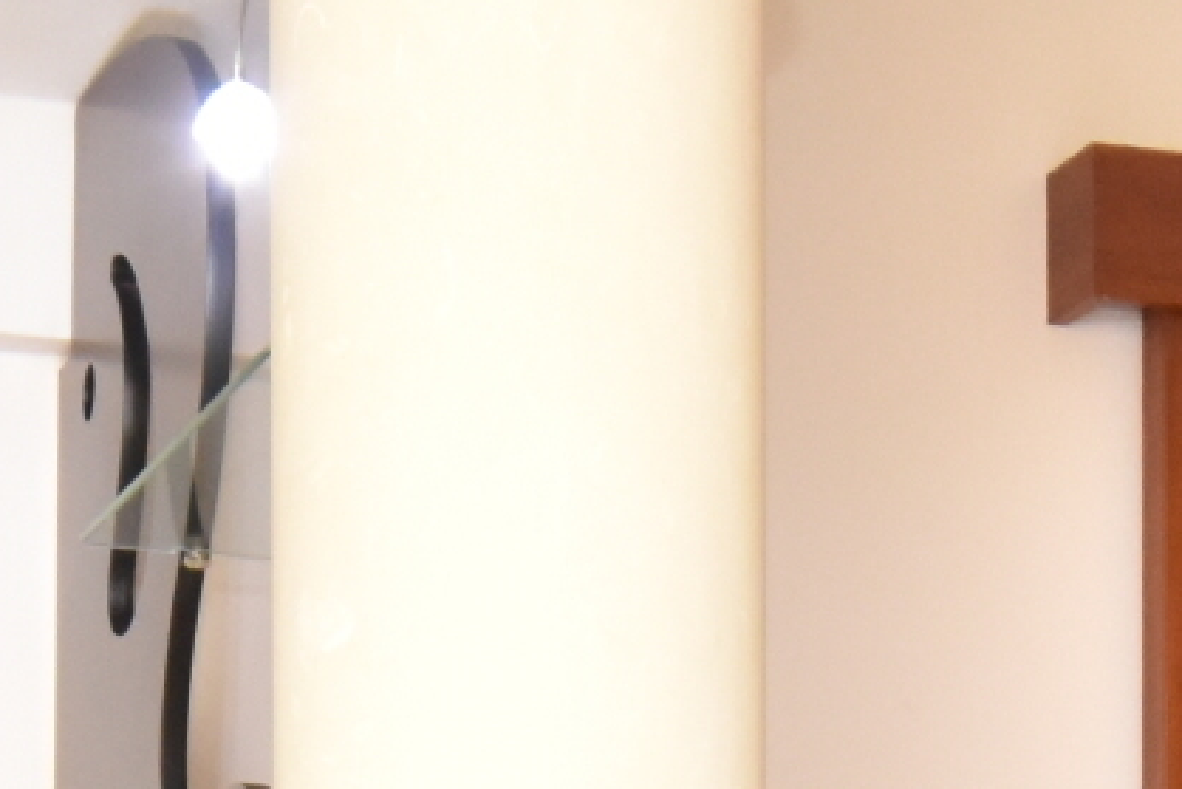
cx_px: 526
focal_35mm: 147
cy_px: 1721
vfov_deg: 8.7
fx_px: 4828
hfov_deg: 14.0
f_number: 5.6
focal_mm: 16
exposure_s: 1/60
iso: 1250
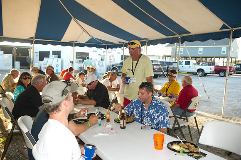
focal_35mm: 32
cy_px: 80
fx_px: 214
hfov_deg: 58.7
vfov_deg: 41.1
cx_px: 120
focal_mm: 32
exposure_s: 1/125
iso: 125
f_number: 3.5
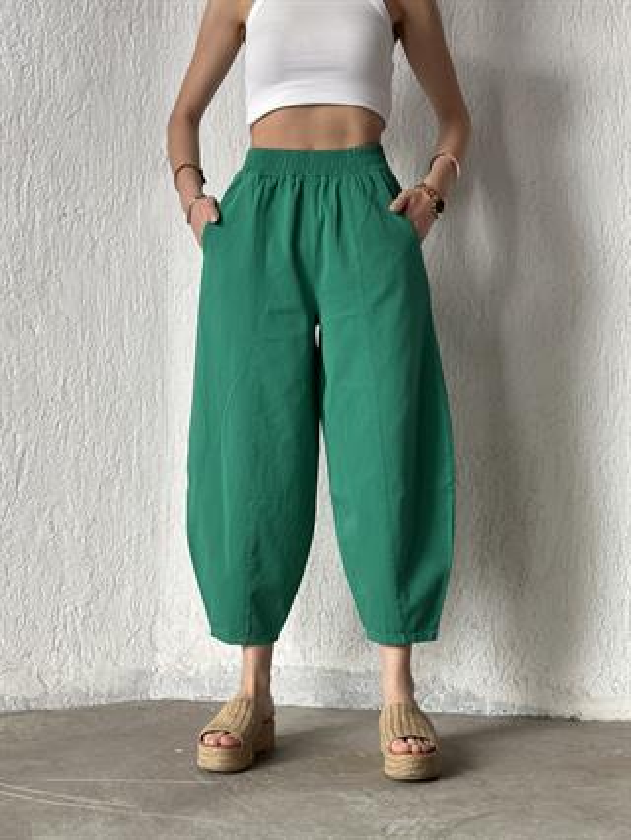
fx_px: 1165
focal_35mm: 48
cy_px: 420
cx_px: 316
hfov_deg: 30.3
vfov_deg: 39.6
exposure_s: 1/121
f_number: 1.78
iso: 100
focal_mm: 6.86
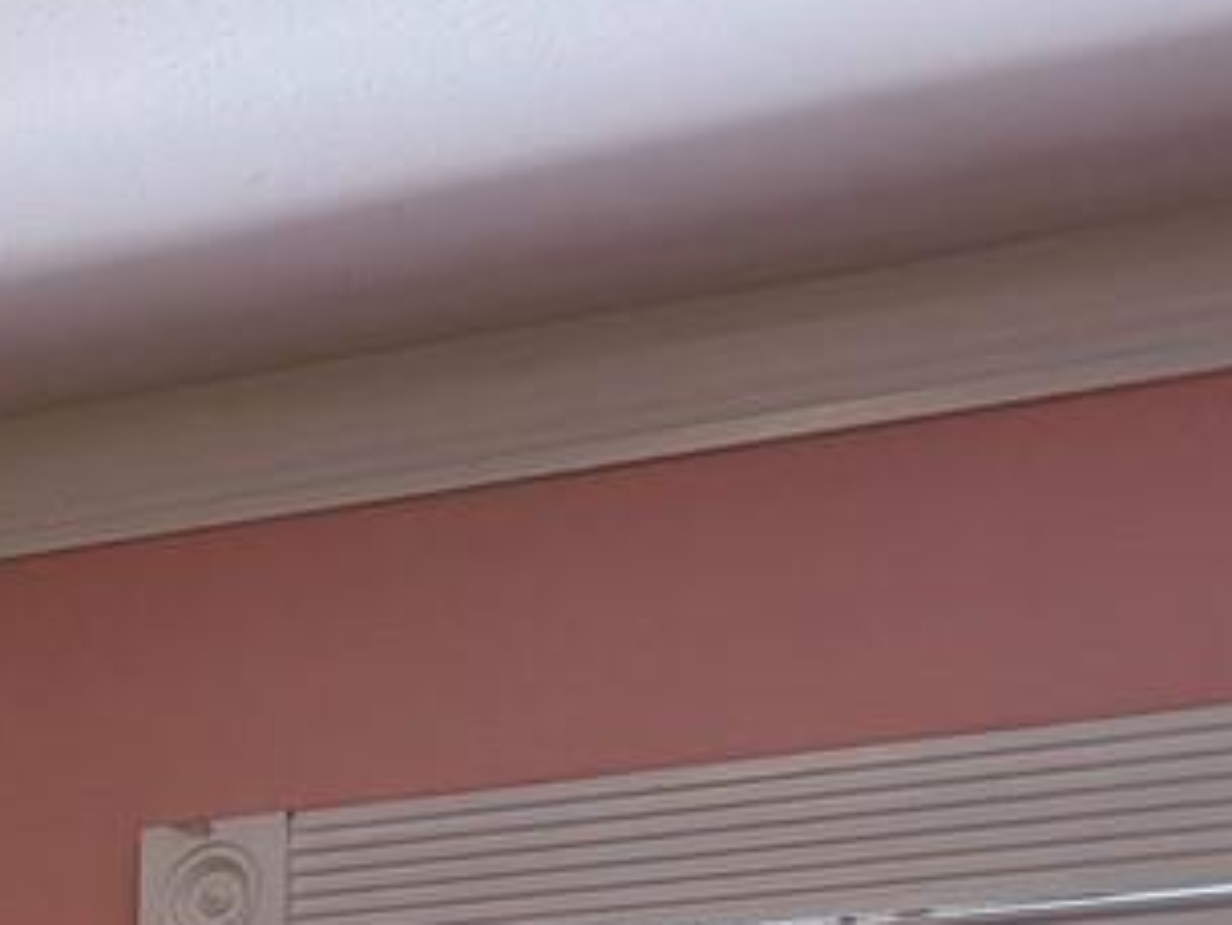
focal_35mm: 126
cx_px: -1600
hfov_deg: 12.6
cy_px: 1781
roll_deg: -0.7
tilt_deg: -1.6
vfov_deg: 10.8
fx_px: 4486
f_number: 1.78
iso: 200
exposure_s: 1/147
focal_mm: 6.76
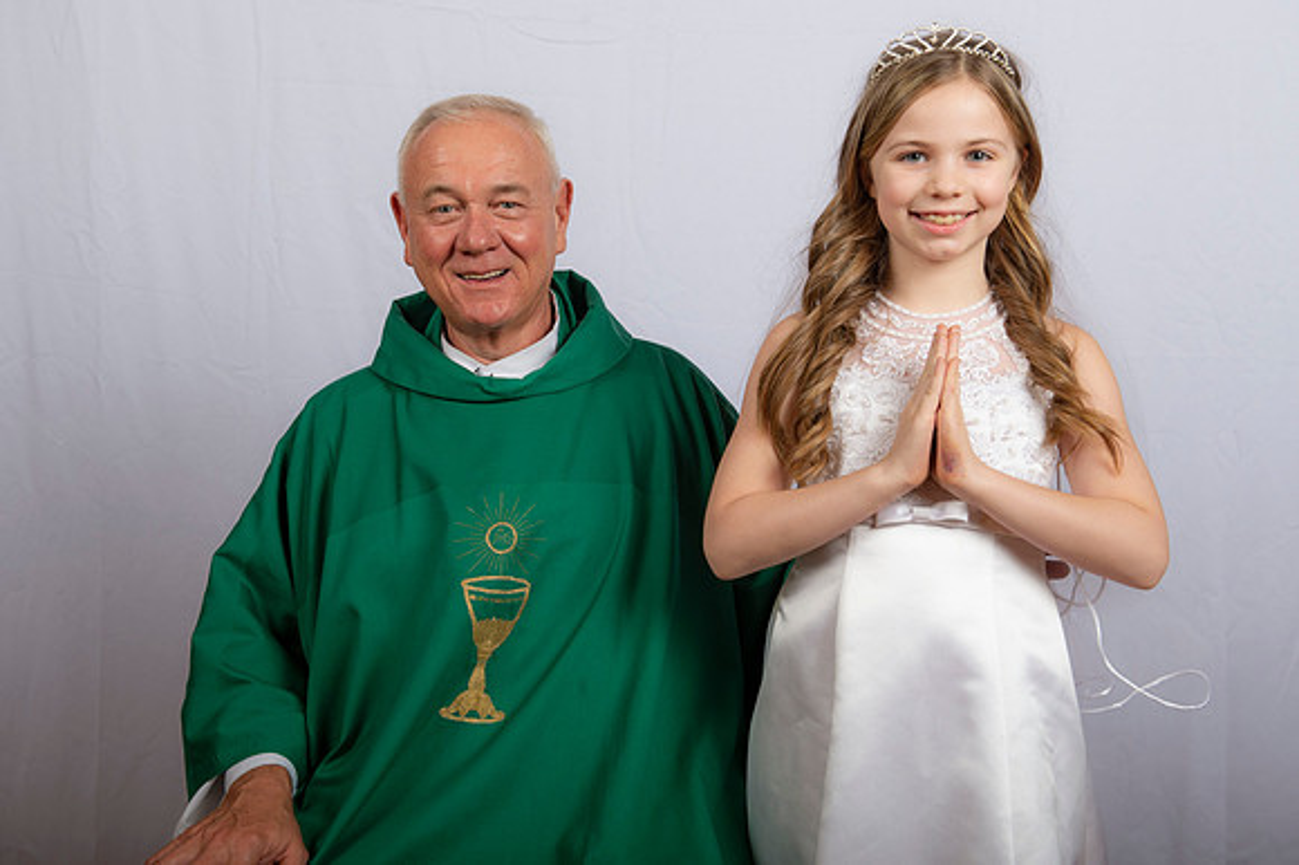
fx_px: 1875
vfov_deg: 26.0
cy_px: 432
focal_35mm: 52
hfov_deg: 38.2
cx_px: 650
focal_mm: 52
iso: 320
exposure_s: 1/200
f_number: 8
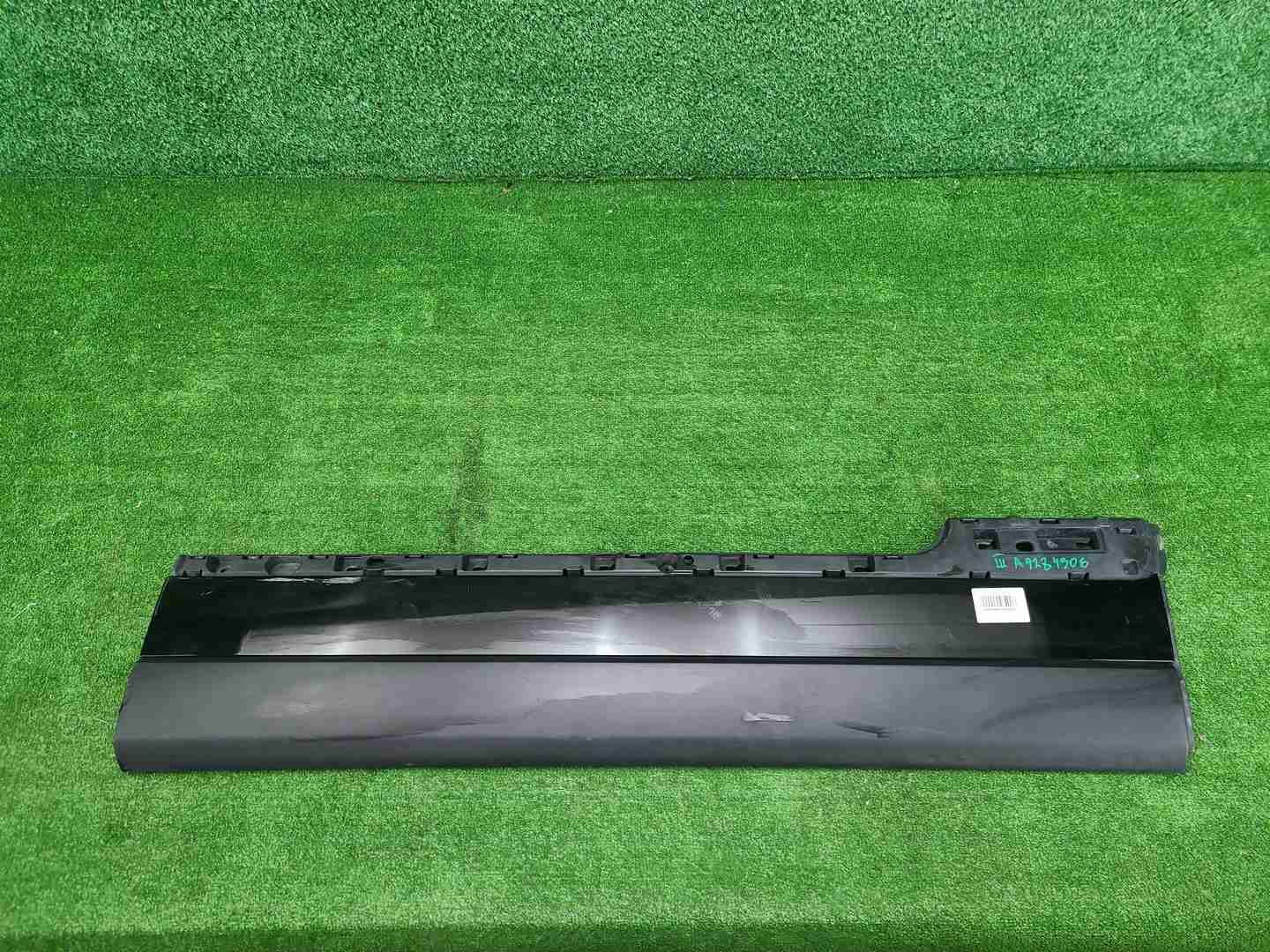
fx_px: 954
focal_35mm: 26
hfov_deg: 67.3
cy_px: 476
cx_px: 635
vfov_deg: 53.1
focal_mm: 5.4
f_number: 1.8
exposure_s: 1/50
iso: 234
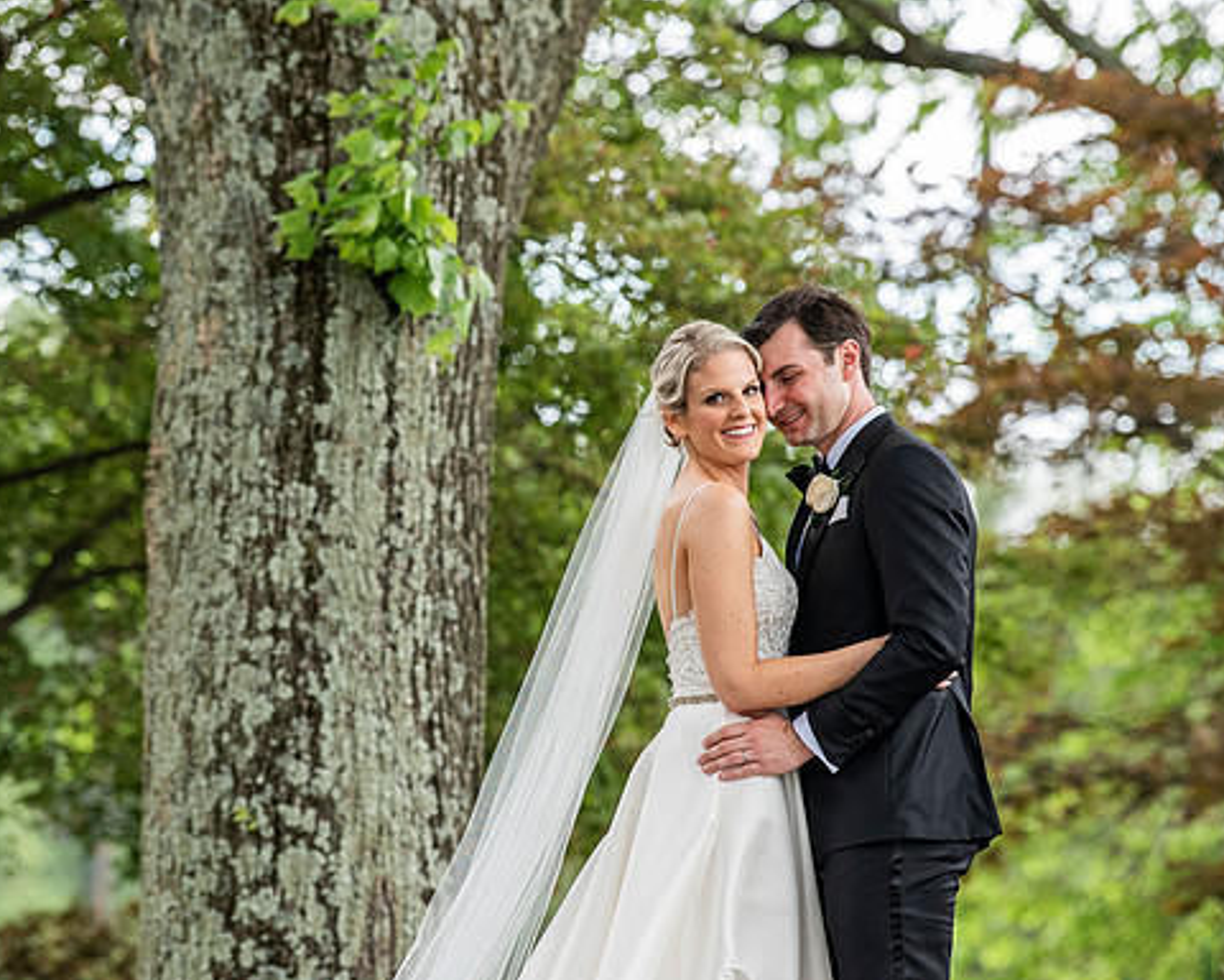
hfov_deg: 8.5
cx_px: 543
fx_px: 8223
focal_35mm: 227
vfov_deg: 6.8
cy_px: 491
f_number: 4.5
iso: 1000
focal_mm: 200
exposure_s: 1/320
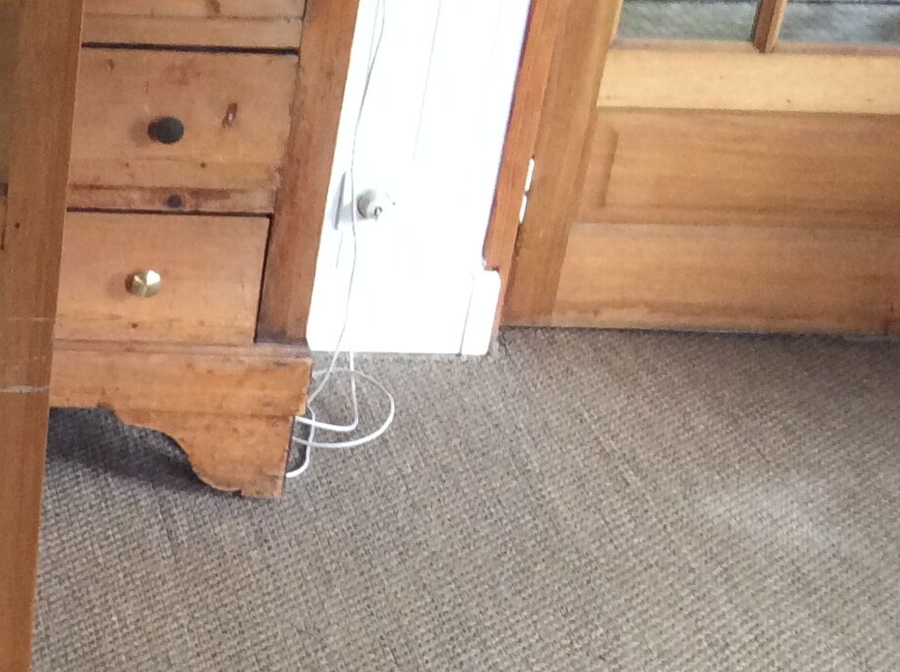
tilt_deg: -29.9
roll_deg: +1.6
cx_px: -229
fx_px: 2310
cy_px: 546
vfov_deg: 16.4
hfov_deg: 20.4
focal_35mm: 89
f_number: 2.4
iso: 125
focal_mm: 3.3
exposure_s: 1/25
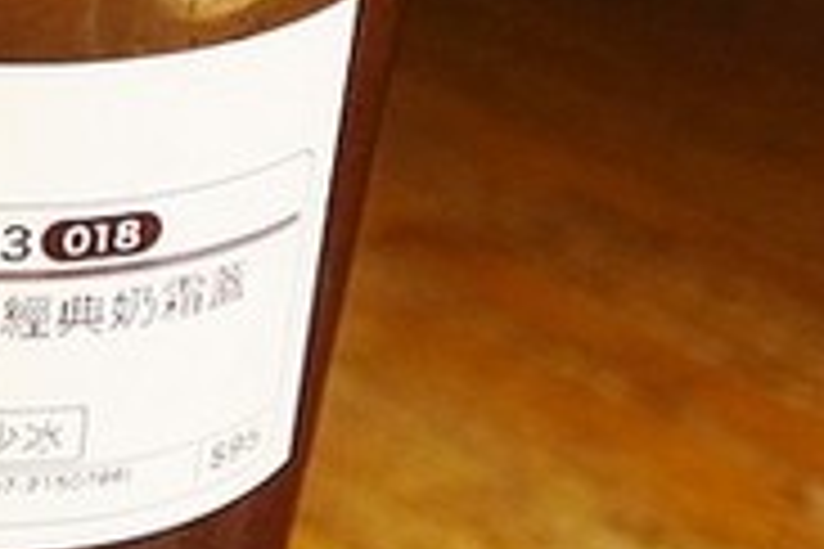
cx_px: -333
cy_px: 0
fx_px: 4386
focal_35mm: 192
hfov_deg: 10.4
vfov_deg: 7.1
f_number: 4.5
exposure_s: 1/60
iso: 2500
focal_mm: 39
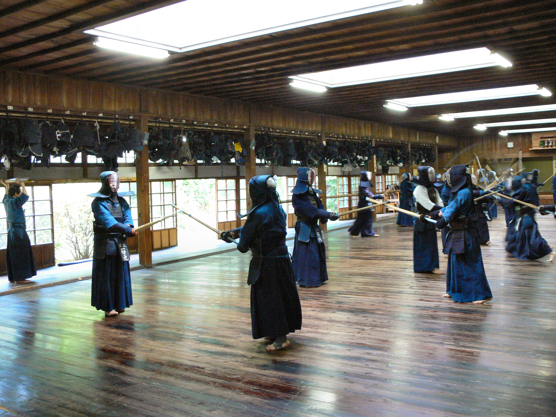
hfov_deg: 52.6
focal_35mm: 35
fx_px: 562
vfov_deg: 40.7
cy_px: 208
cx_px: 278
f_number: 2.8
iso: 200
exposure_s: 1/13
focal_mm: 7.4
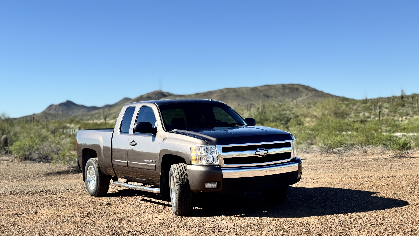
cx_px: 210
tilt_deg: -1.9
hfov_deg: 39.2
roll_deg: +1.0
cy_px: 139
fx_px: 589
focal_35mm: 53
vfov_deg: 22.6
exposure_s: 1/3096
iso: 64
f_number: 1.78
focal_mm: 6.76
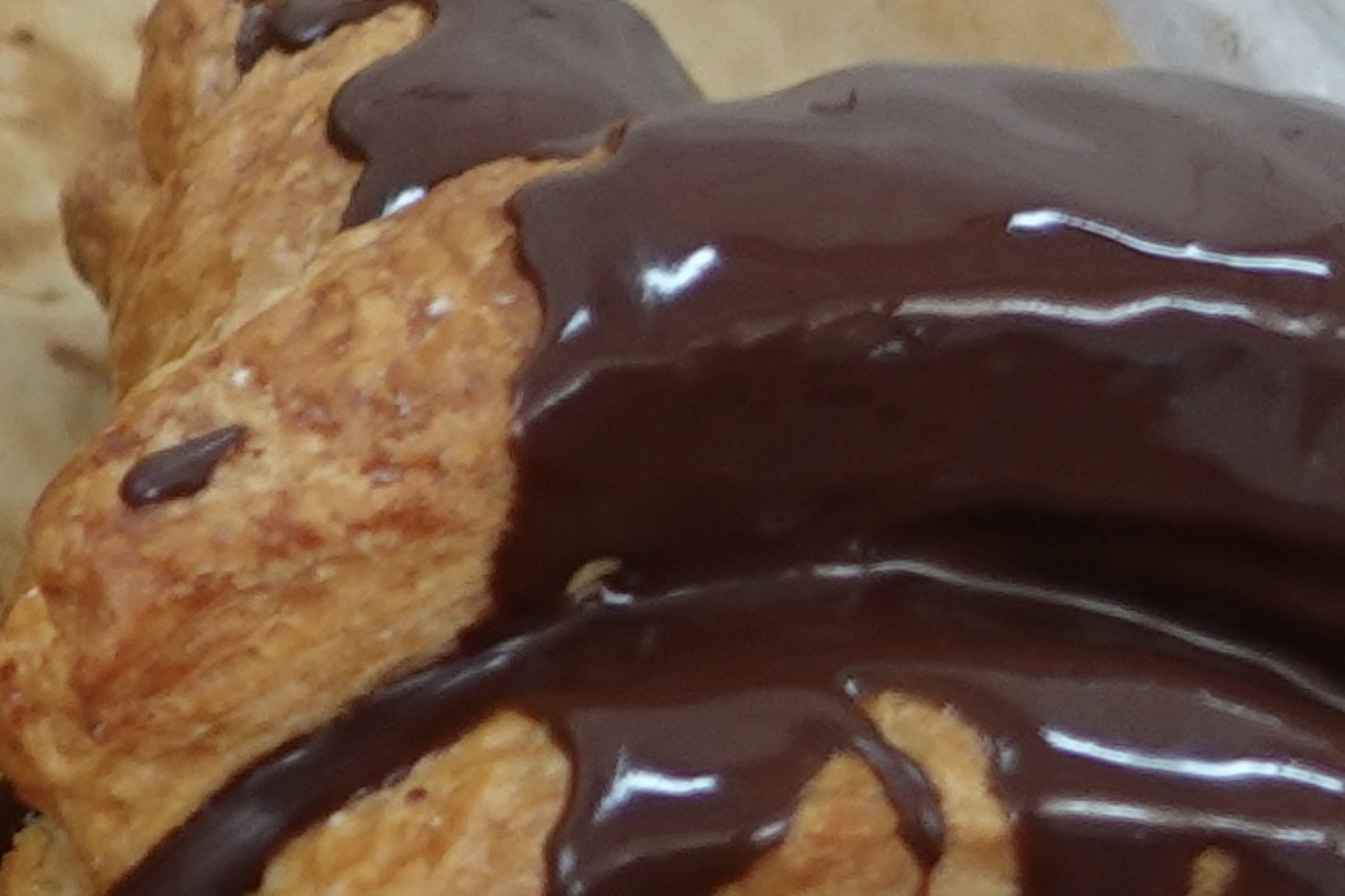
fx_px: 5304
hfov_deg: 11.3
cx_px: -2173
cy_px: 802
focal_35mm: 142
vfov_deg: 9.6
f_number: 2
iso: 125
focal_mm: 9.4
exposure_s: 1/30
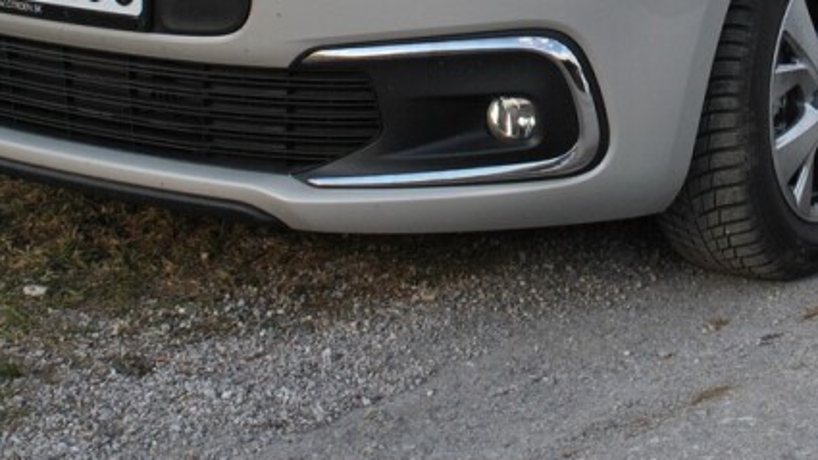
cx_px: 687
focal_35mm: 80
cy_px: -194
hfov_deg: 25.9
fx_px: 1735
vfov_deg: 14.3
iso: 100
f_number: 6.3
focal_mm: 18
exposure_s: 1/160
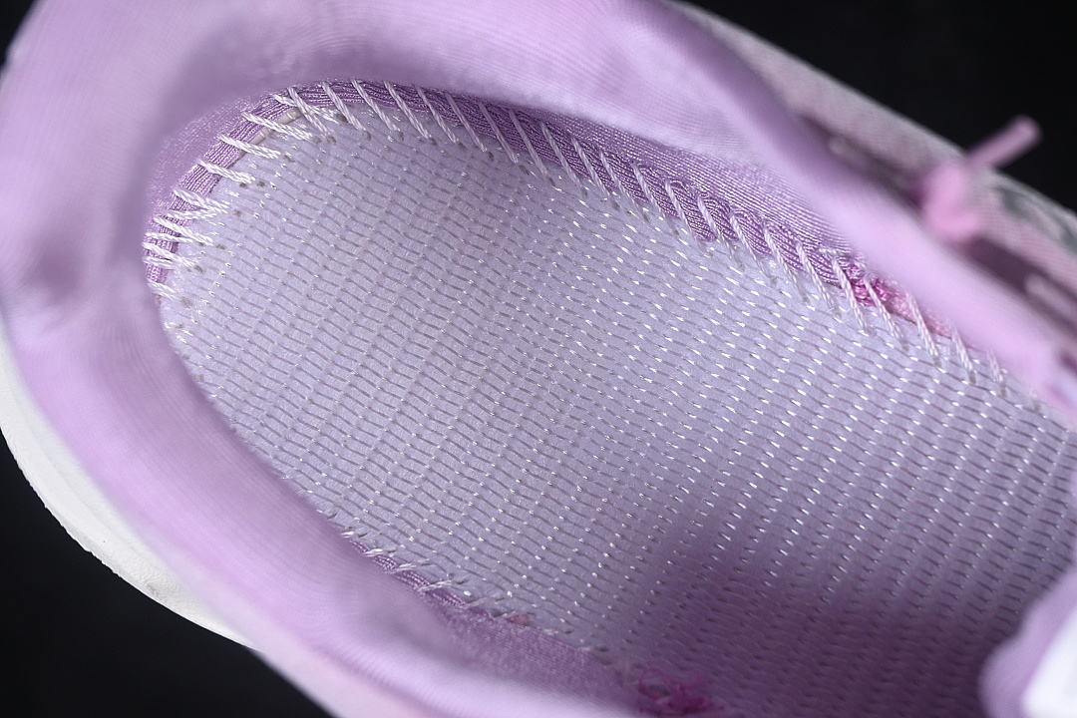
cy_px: 359
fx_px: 2244
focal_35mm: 75
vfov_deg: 18.2
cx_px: 538
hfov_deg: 27.0
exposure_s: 1/80
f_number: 7.1
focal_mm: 50
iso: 160
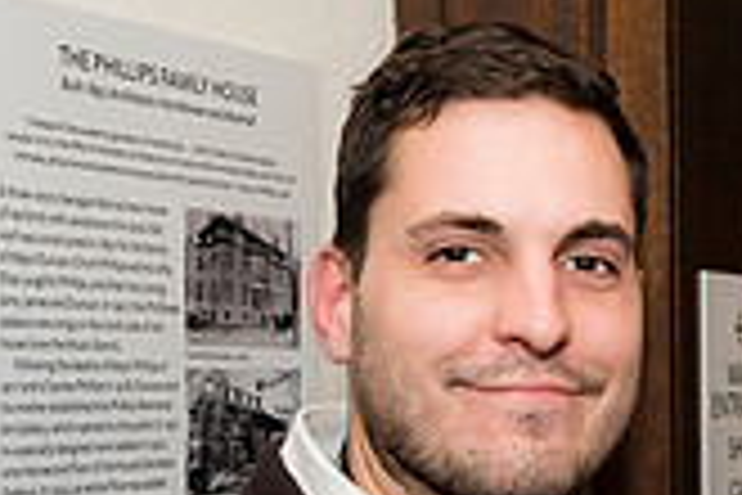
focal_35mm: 115
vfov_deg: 11.8
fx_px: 2370
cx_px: 989
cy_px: 529
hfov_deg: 16.7
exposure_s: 1/125
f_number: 5
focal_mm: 31
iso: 800
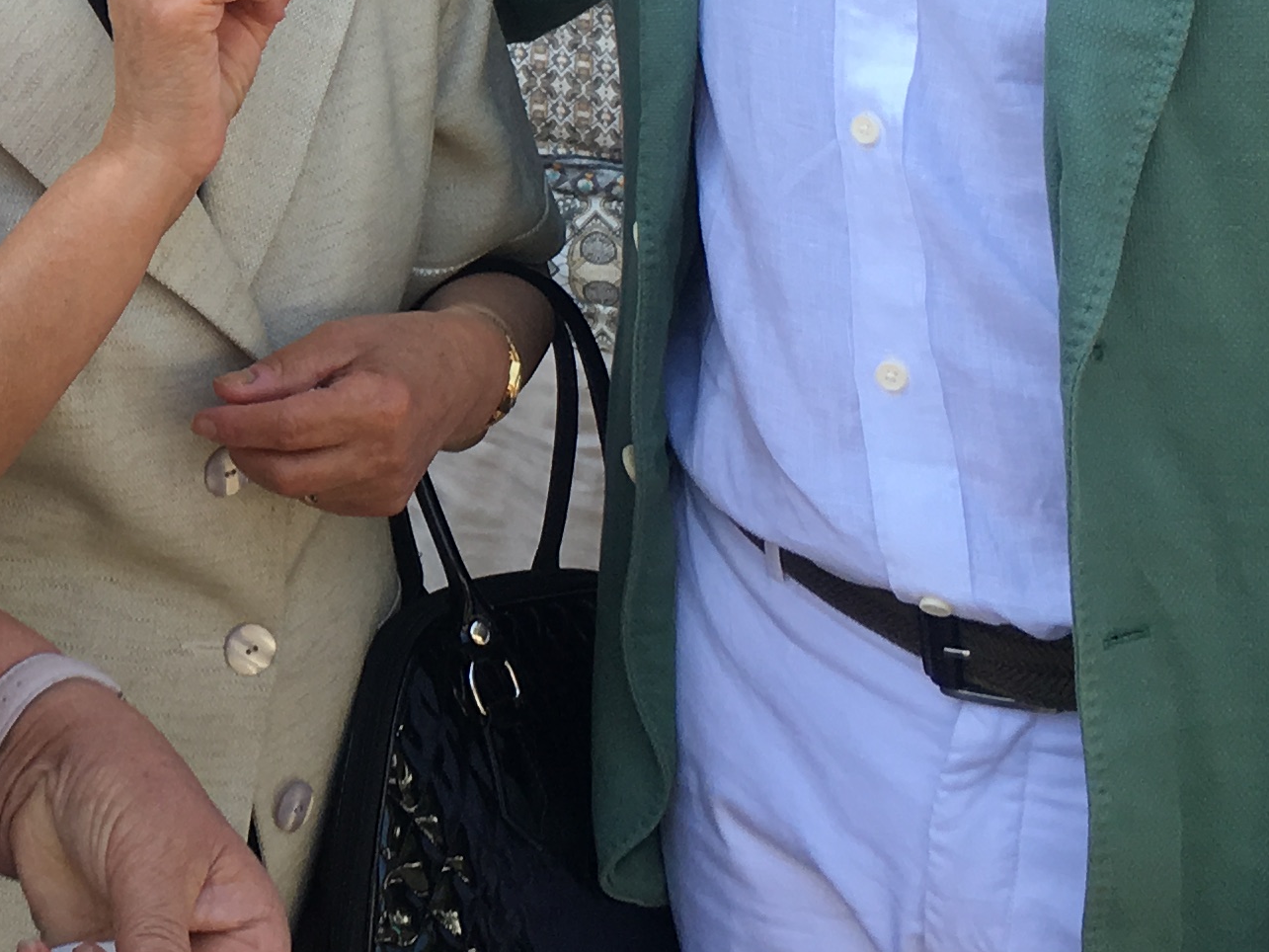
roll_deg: +3.2
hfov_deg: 20.0
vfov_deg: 15.8
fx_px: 3336
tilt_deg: -7.9
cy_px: -74
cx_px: -306
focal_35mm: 91
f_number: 2.2
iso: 25
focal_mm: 4.15
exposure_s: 1/232
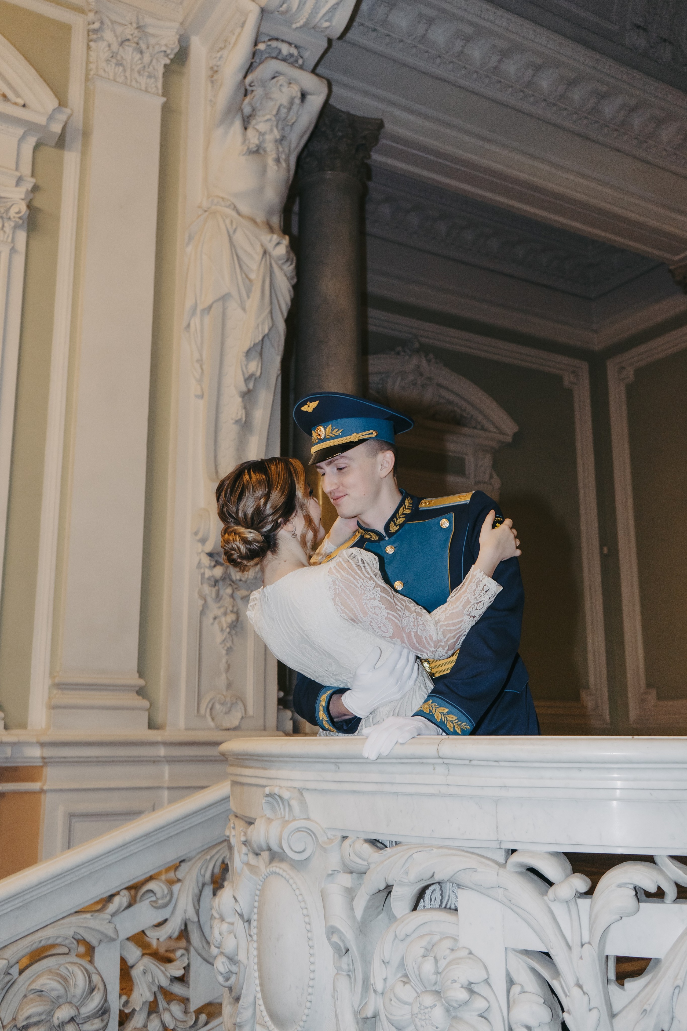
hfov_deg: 38.9
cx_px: 344
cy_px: 516
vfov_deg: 55.8
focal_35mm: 34
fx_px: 973
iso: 1000
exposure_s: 1/125
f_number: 4.5
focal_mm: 34
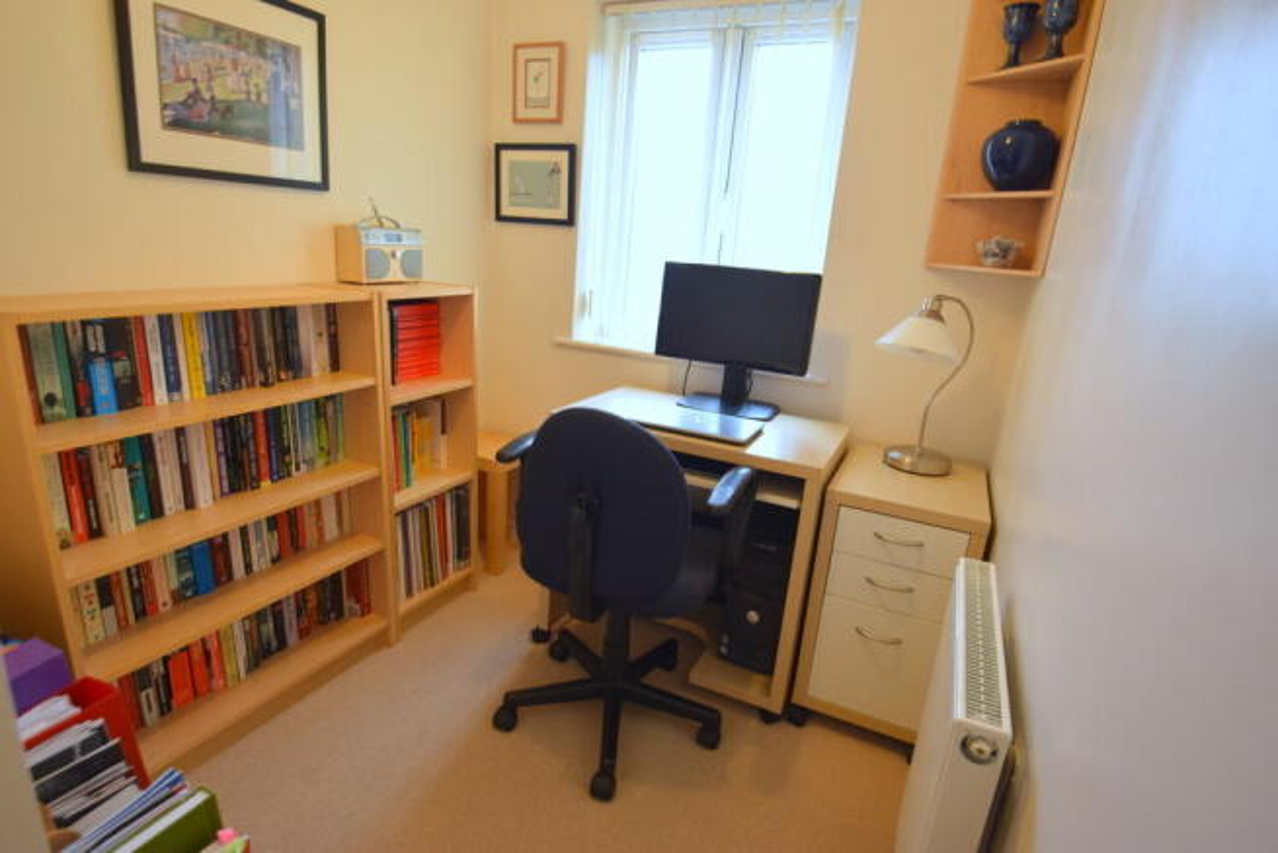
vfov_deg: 67.4
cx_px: 639
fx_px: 639
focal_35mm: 18
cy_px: 426
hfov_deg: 90.0
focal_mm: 12
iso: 800
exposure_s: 1/60
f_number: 4
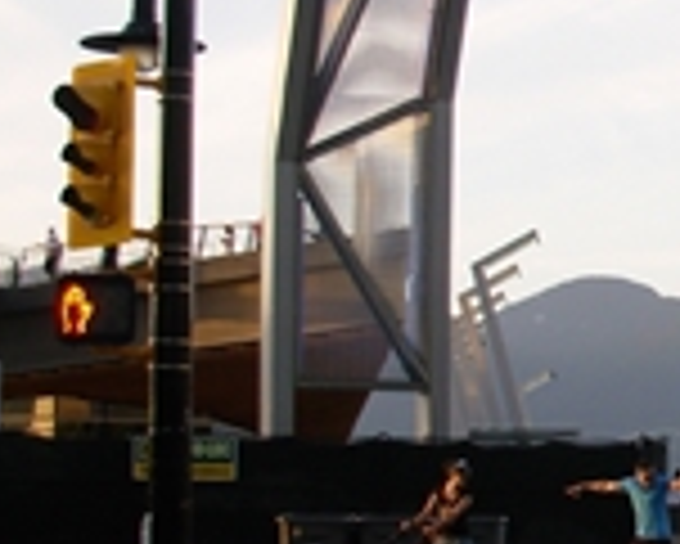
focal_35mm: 118
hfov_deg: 15.2
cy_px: 346
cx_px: 991
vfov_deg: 13.1
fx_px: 2376
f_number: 2.9
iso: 50
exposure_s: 1/144
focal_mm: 6.3
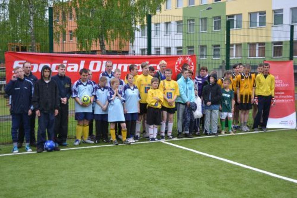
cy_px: 99
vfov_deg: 28.0
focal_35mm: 48
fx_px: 396
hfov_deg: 41.1
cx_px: 148
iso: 160
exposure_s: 1/125
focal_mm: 32
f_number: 5.6
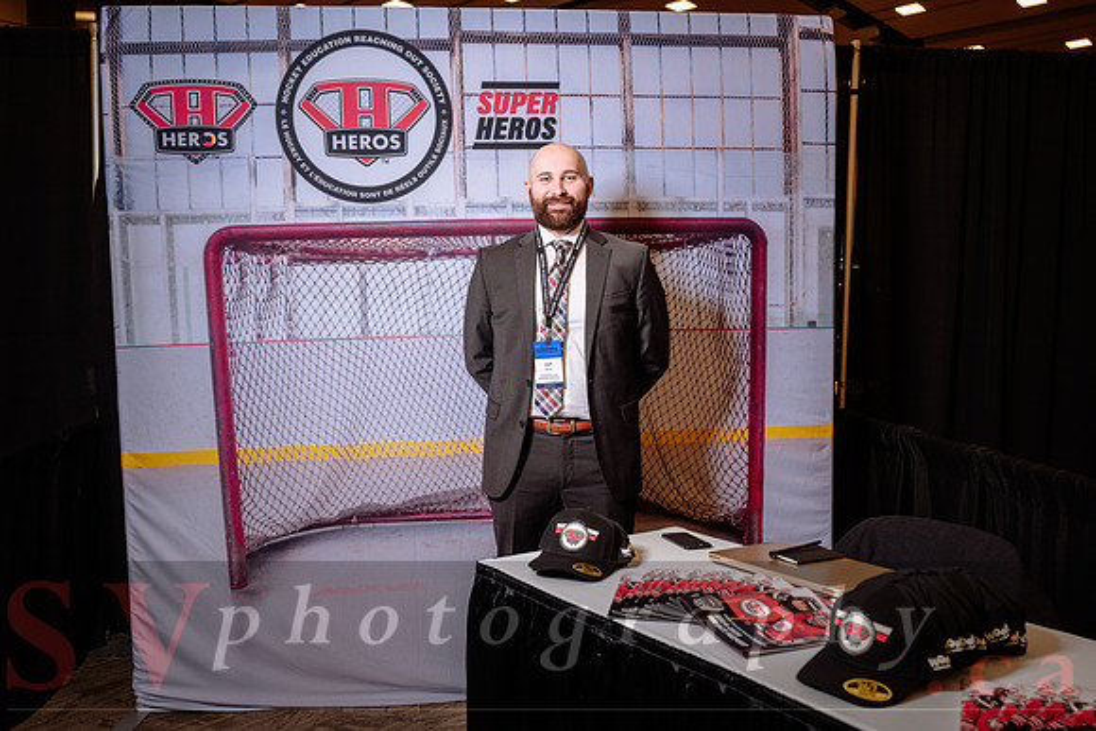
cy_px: 366
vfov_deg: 43.0
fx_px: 929
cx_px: 548
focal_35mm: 31
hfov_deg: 61.1
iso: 500
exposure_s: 1/200
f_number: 3.5
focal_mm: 30.5
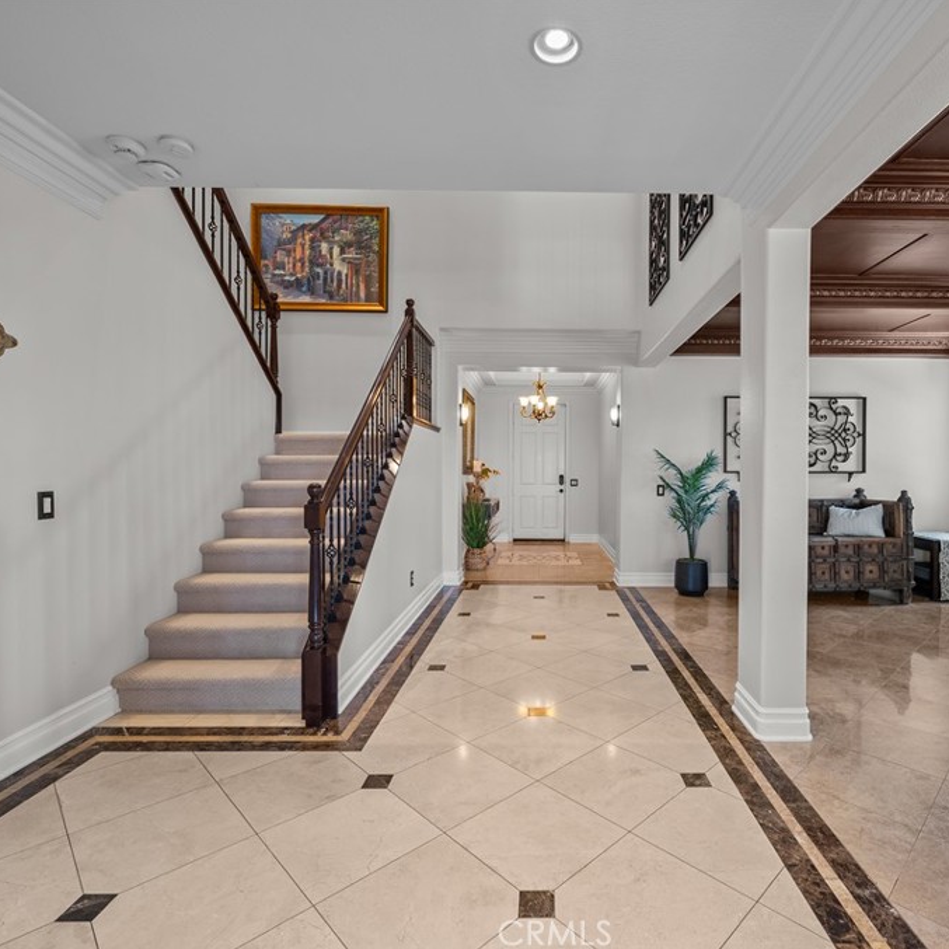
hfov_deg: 80.1
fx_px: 558
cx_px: 554
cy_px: 474
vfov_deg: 80.7
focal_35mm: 18
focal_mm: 14
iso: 100
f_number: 9
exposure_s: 1/1.25
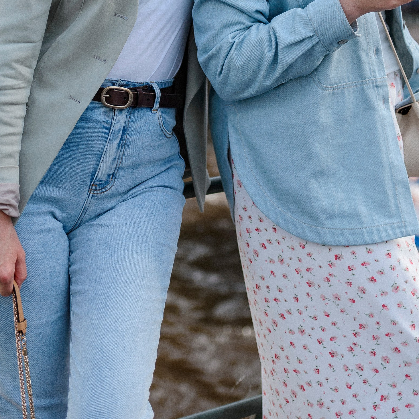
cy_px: -79
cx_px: 227
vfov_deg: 20.8
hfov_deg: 22.2
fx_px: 1068
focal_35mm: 78
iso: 100
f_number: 2.2
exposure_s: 1/2000
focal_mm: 35
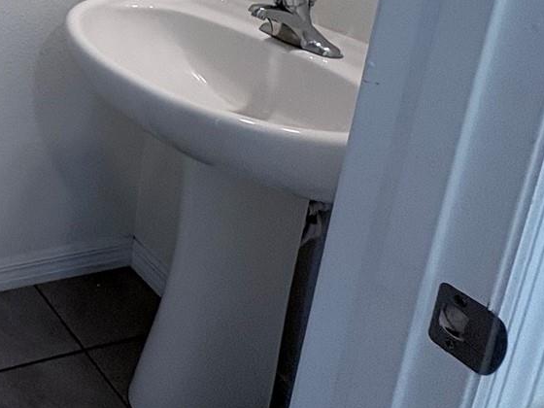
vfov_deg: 30.4
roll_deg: -0.4
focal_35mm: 40
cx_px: -198
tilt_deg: -11.7
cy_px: -85
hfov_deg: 32.2
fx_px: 629
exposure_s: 1/120
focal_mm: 2.22
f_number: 2.2
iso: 125
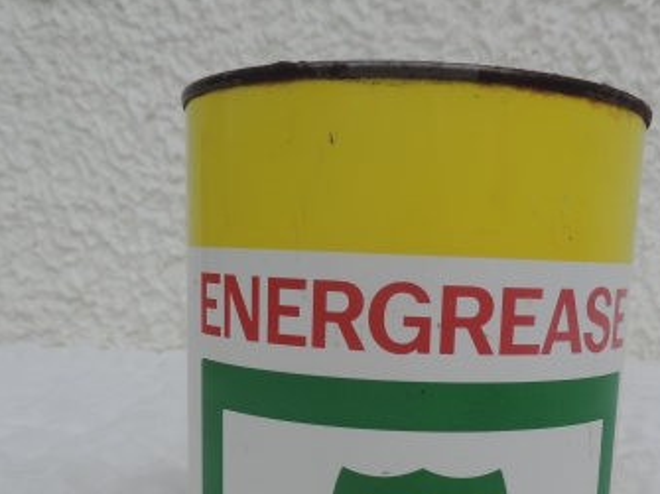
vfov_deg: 32.4
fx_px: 820
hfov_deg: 43.6
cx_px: 398
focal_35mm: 43
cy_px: 417
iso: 80
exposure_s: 1/400
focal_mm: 4.3
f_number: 3
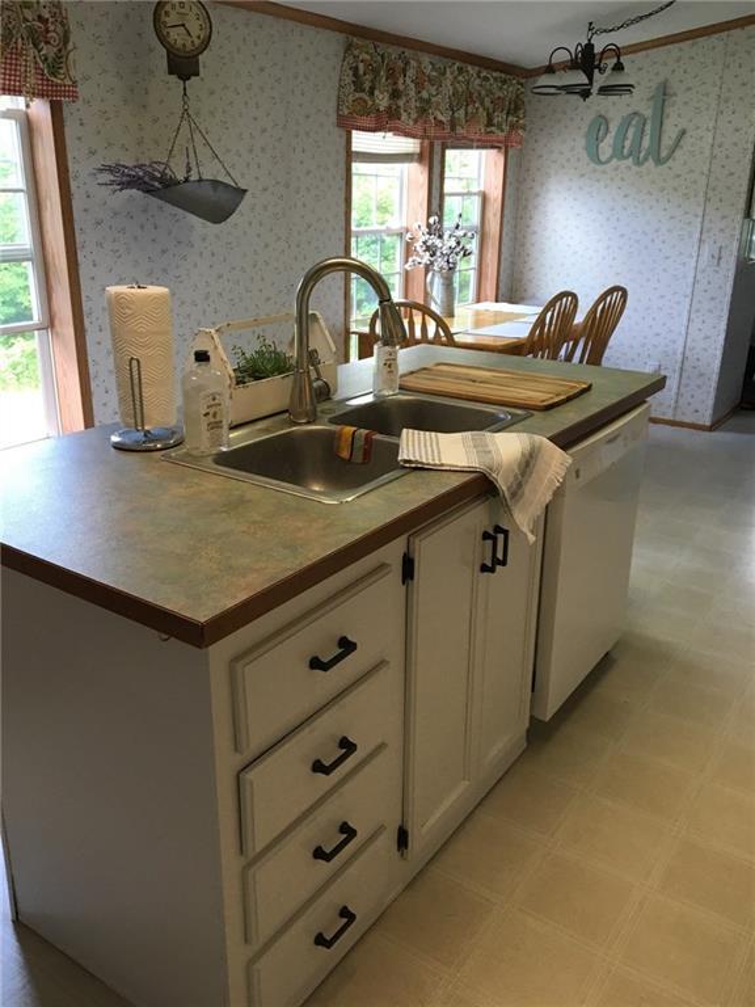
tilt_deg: -20.3
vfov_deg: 61.7
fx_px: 843
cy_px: 504
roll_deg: -1.1
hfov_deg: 48.2
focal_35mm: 29
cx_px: 378
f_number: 2.2
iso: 40
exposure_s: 1/30
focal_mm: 4.15
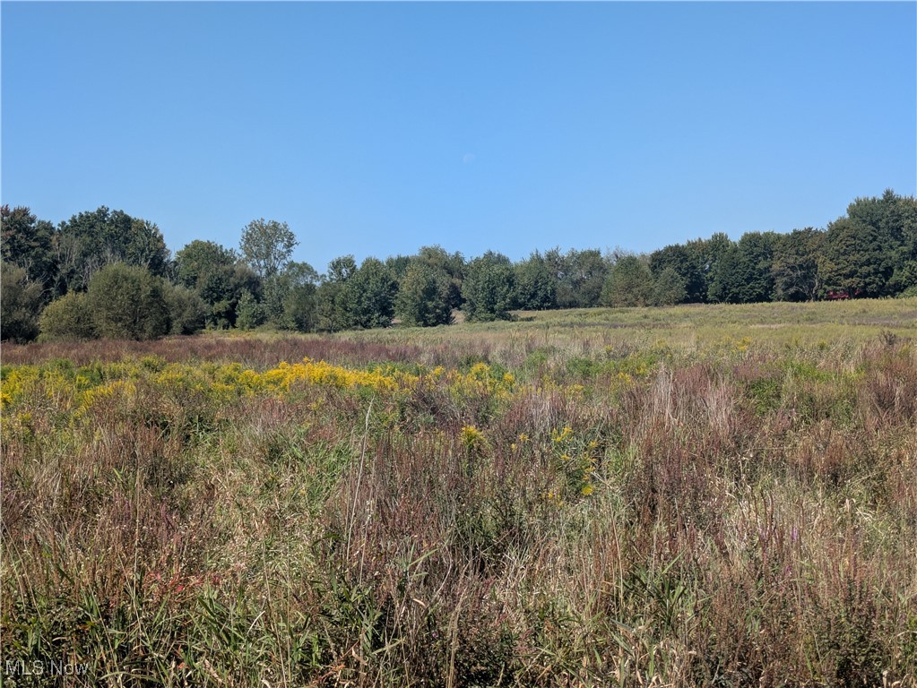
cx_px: 458
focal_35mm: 51
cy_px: 344
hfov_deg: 37.5
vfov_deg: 28.6
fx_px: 1351
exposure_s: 1/1427
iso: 36
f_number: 1.89
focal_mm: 5.43
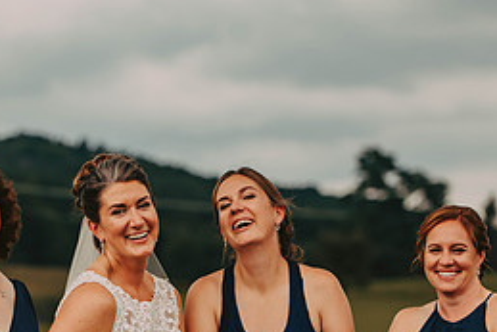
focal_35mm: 224
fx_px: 3094
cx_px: 113
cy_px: 333
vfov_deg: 6.1
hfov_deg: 9.2
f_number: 2.8
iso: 200
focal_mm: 100
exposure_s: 1/1000
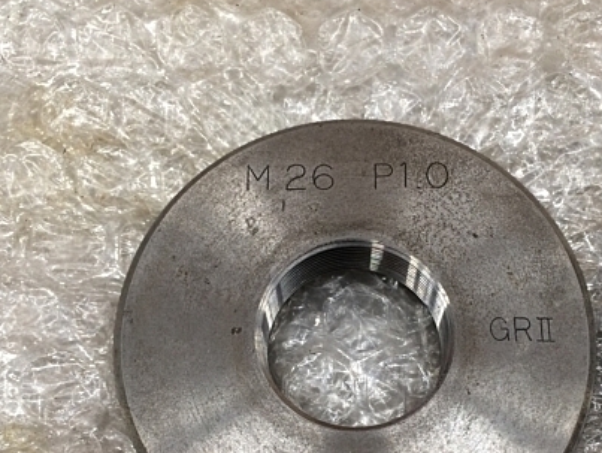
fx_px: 801
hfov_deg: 41.1
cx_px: 350
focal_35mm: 46
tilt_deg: -75.5
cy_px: 339
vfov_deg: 31.0
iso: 80
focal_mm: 4.15
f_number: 2.2
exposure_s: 1/30
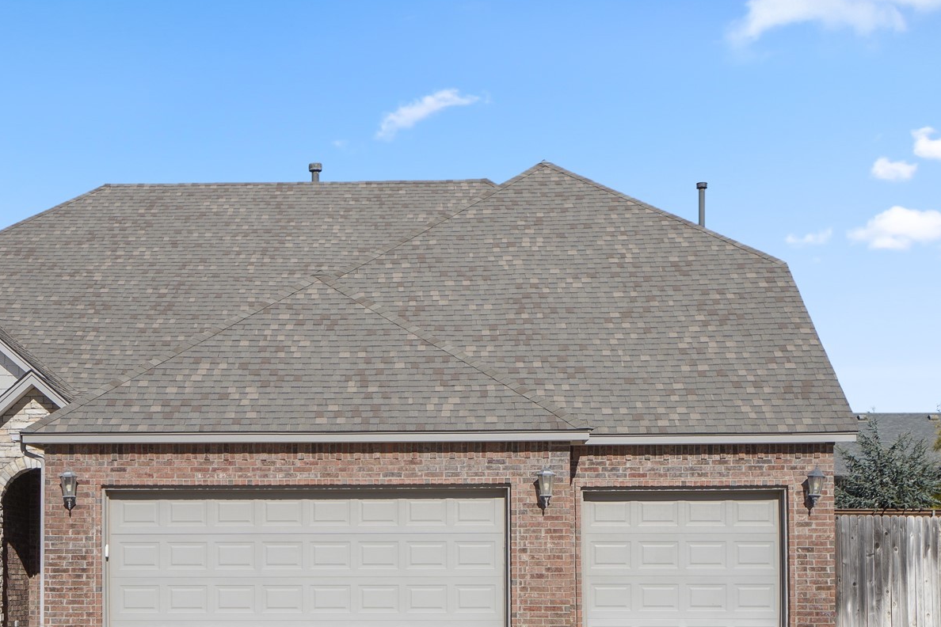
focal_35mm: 60
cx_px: 347
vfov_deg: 22.2
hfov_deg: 33.2
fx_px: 1568
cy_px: 526
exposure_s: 1/400
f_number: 8
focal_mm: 35
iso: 320
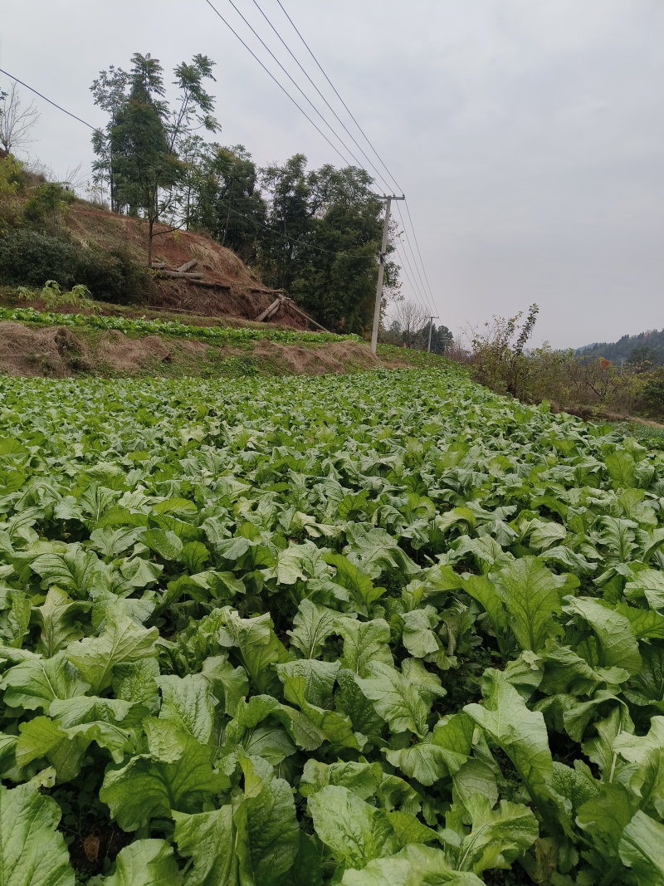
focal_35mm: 23
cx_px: 332
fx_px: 588
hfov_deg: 58.9
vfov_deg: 73.9
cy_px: 443
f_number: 1.88
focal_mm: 5.56
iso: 100
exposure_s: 1/329
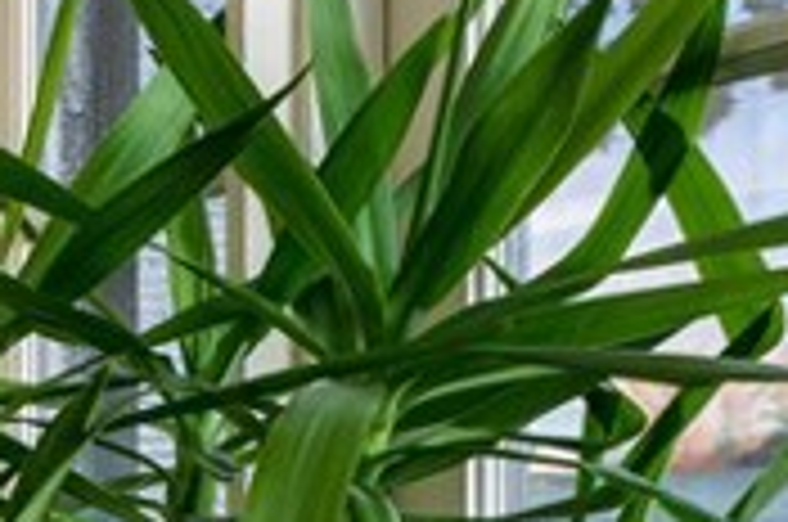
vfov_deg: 14.8
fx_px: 1923
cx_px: -1225
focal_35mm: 88
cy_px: 675
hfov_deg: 13.8
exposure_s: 1/30
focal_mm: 15
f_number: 8
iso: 250
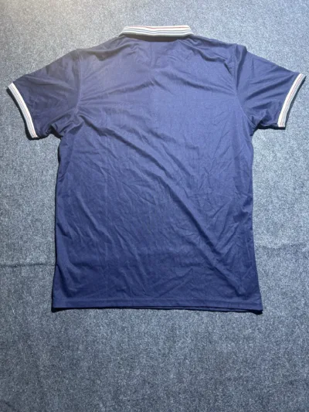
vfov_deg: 67.3
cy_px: 206
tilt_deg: -54.8
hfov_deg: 53.1
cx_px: 154
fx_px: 309
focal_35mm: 26
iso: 250
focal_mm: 5.7
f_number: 1.5
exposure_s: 1/50
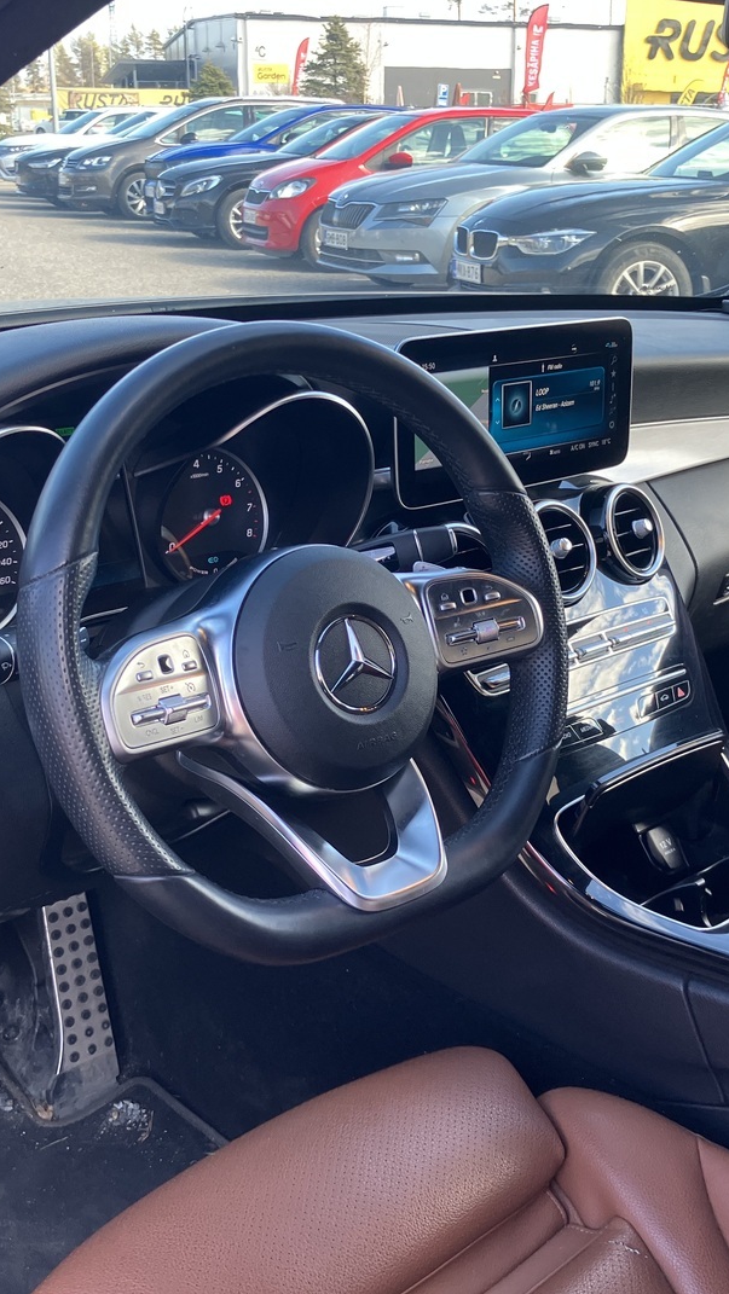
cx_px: 415
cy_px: 651
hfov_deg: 29.0
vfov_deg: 49.4
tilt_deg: -20.3
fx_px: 1408
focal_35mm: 41
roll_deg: -0.8
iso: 50
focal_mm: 3.99
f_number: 1.8
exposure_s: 1/121
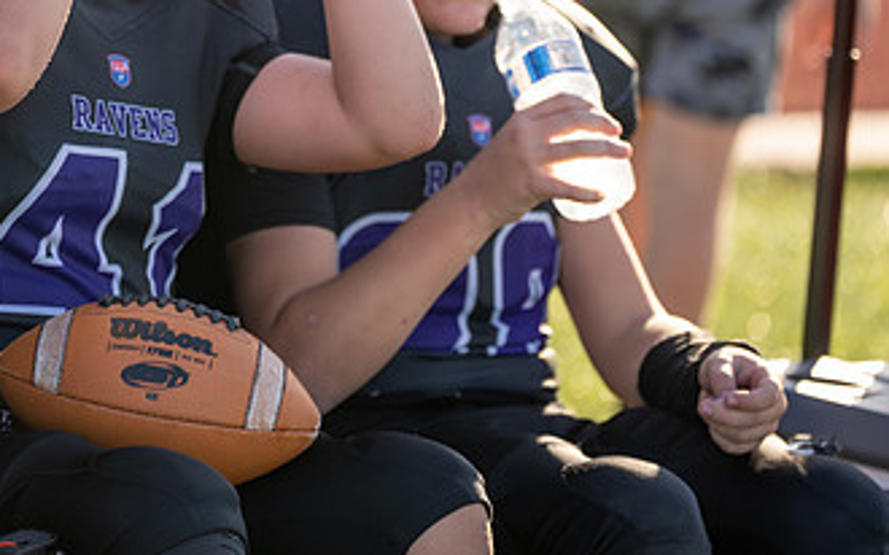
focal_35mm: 265
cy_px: 39
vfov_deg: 4.9
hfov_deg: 7.9
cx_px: 167
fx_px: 6418
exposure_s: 1/640
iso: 100
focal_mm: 148
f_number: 2.8
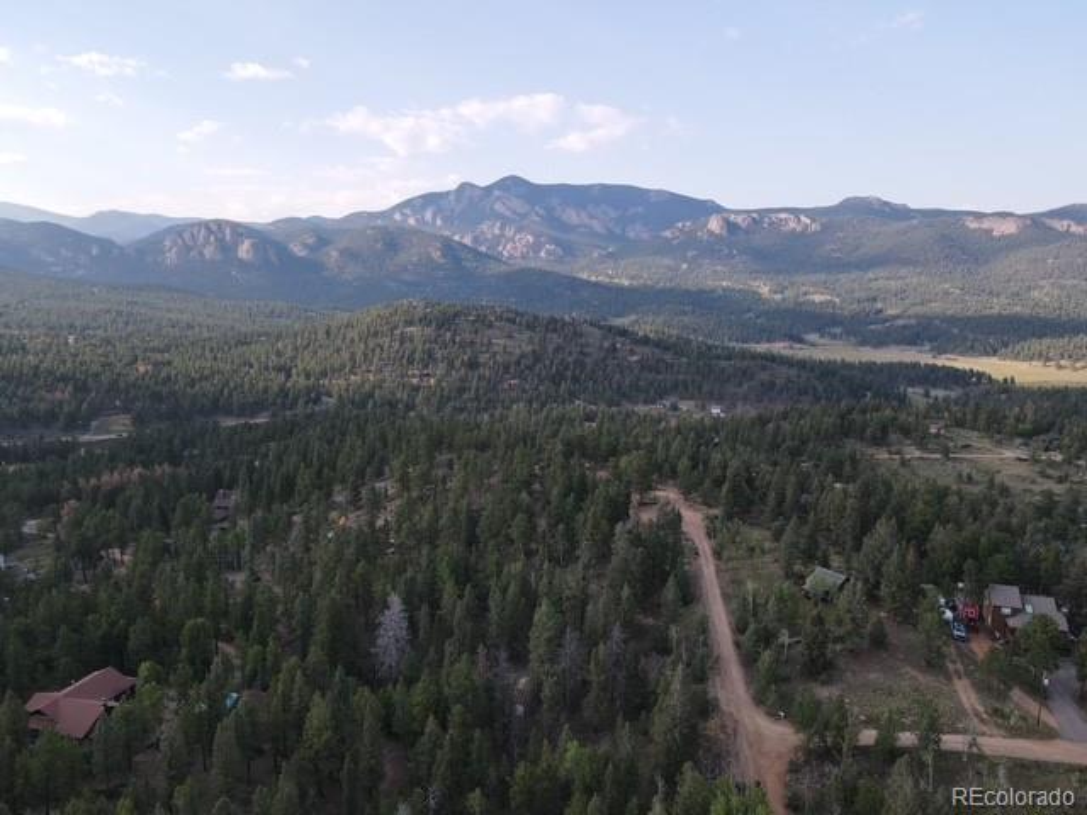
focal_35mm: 24
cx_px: 544
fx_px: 754
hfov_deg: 71.6
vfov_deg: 56.8
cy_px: 408
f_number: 2.8
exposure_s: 1/240
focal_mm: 4.5
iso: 100
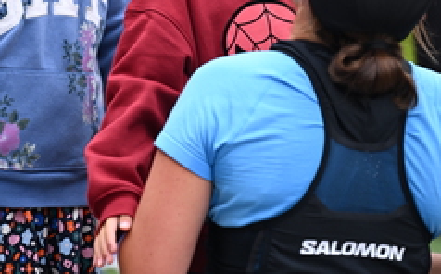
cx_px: 168
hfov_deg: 5.9
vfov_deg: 3.7
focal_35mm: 354
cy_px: 9
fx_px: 4249
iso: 640
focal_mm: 150
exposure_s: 1/1600
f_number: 2.8
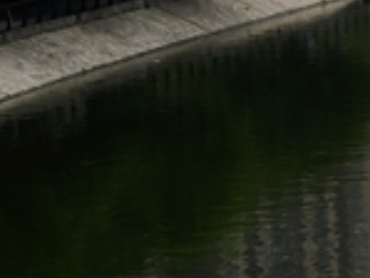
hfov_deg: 5.9
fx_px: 3070
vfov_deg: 5.2
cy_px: 45
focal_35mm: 287
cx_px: 1428
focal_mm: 37
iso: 100
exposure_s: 1/80
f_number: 8
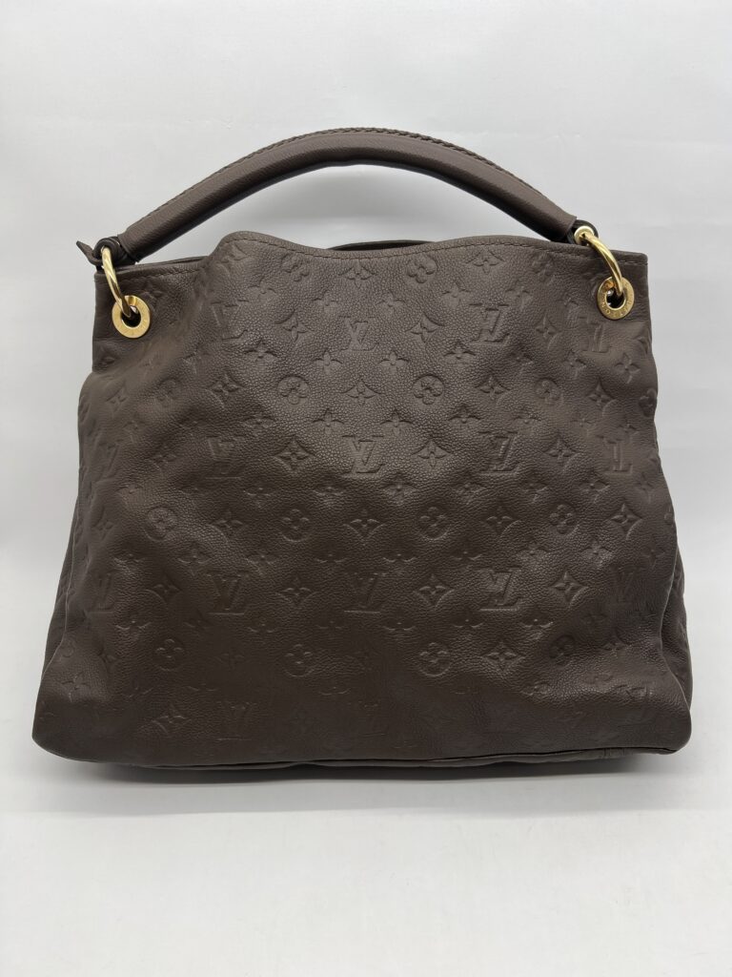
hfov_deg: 53.1
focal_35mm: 26
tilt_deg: -26.3
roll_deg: +1.3
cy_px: 488
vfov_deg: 67.3
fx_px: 733
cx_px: 366
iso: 32
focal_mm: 5.7
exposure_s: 1/143
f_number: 1.5
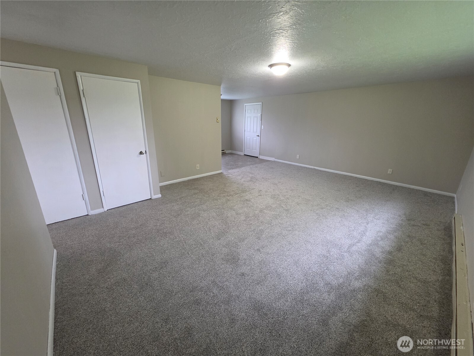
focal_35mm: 13
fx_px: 178
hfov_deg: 106.2
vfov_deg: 89.9
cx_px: 237
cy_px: 178
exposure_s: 1/60
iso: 500
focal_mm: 2.2
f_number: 1.9
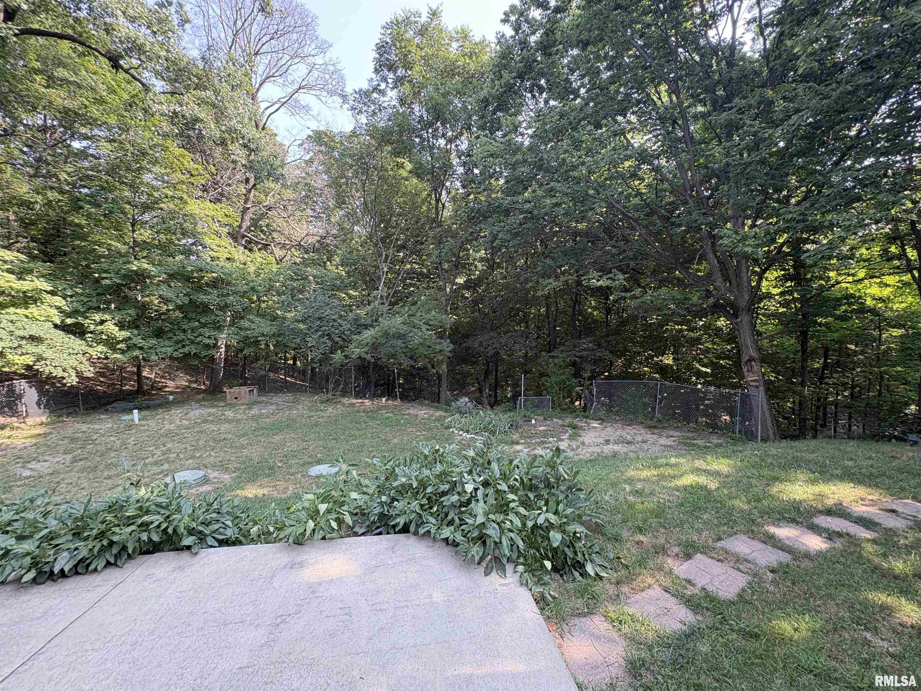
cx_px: 460
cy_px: 346
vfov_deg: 85.7
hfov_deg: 102.1
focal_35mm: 14
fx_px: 372
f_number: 2.2
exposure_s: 1/99
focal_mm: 2.22
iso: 64
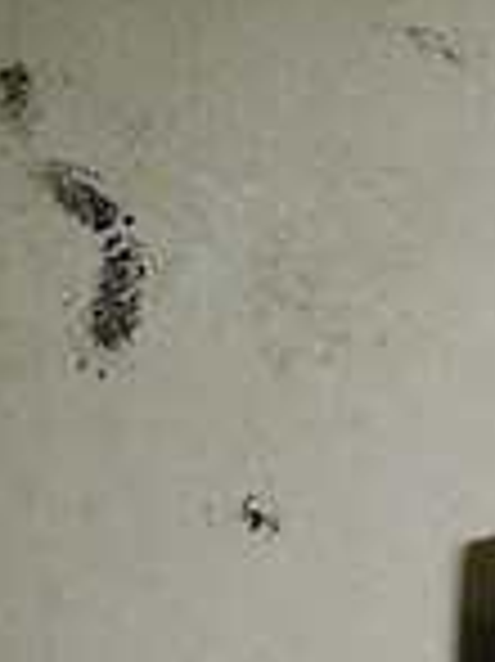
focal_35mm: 122
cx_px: 891
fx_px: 2329
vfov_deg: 15.3
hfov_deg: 11.3
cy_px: 887
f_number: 3.9
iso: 200
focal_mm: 5
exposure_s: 1/30
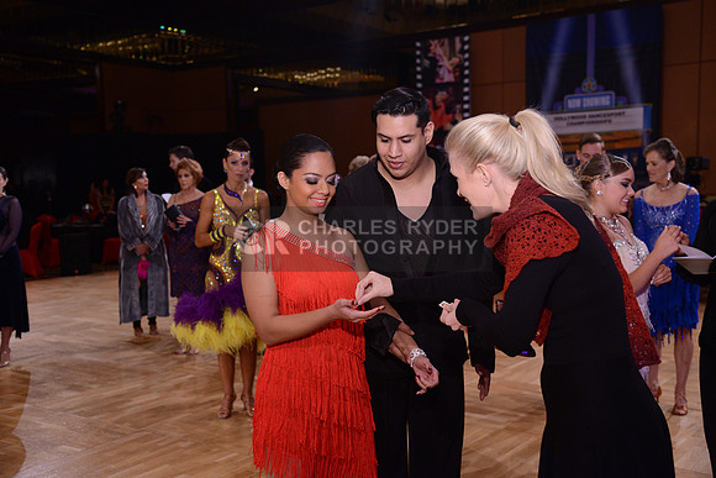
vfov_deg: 33.4
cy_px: 239
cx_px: 358
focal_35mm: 40
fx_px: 796
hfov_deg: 48.4
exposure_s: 1/250
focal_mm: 40
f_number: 4
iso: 1600
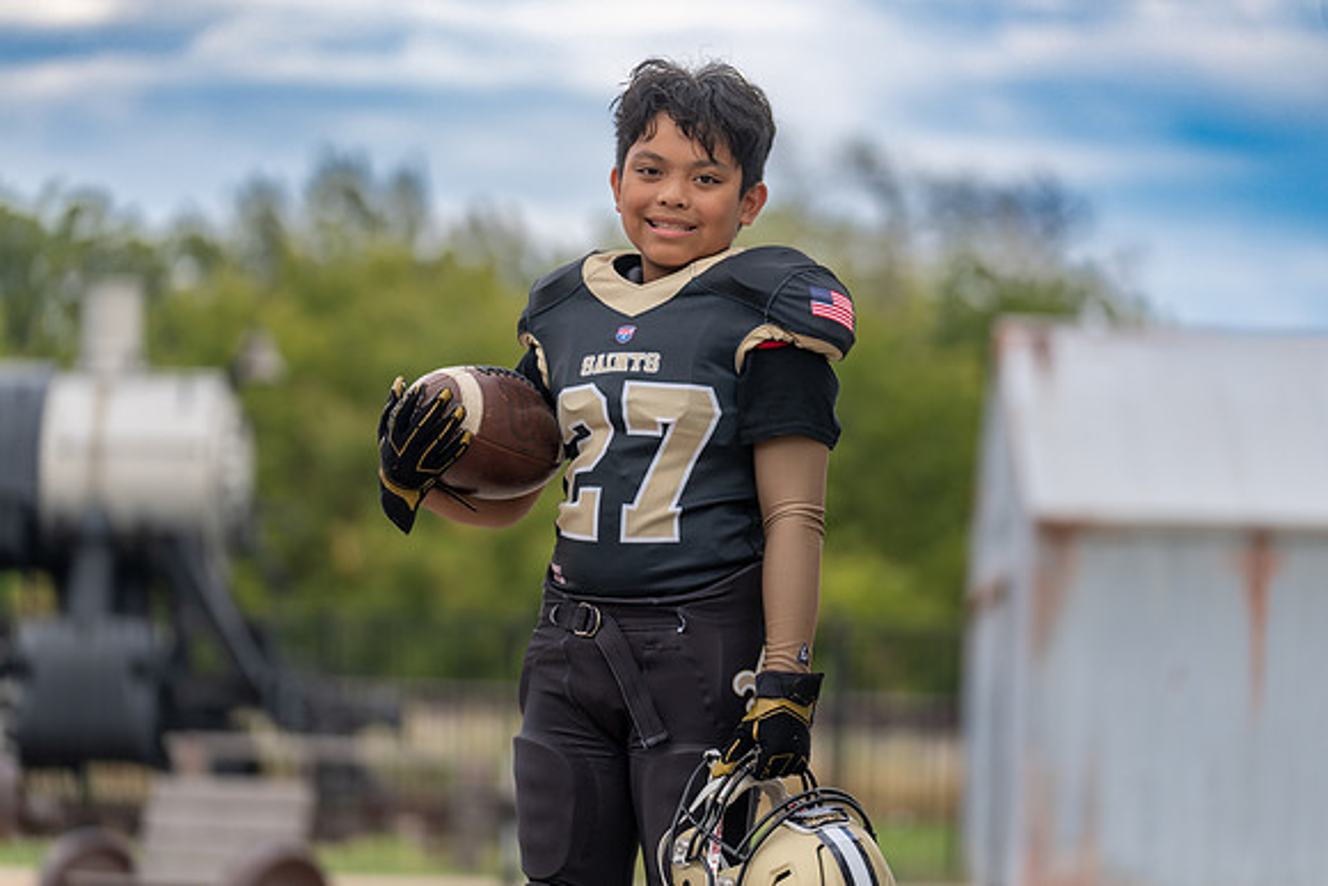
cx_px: 664
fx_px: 4894
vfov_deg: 10.3
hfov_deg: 15.5
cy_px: 443
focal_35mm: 133
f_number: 2.8
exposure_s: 1/400
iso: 100
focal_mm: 130
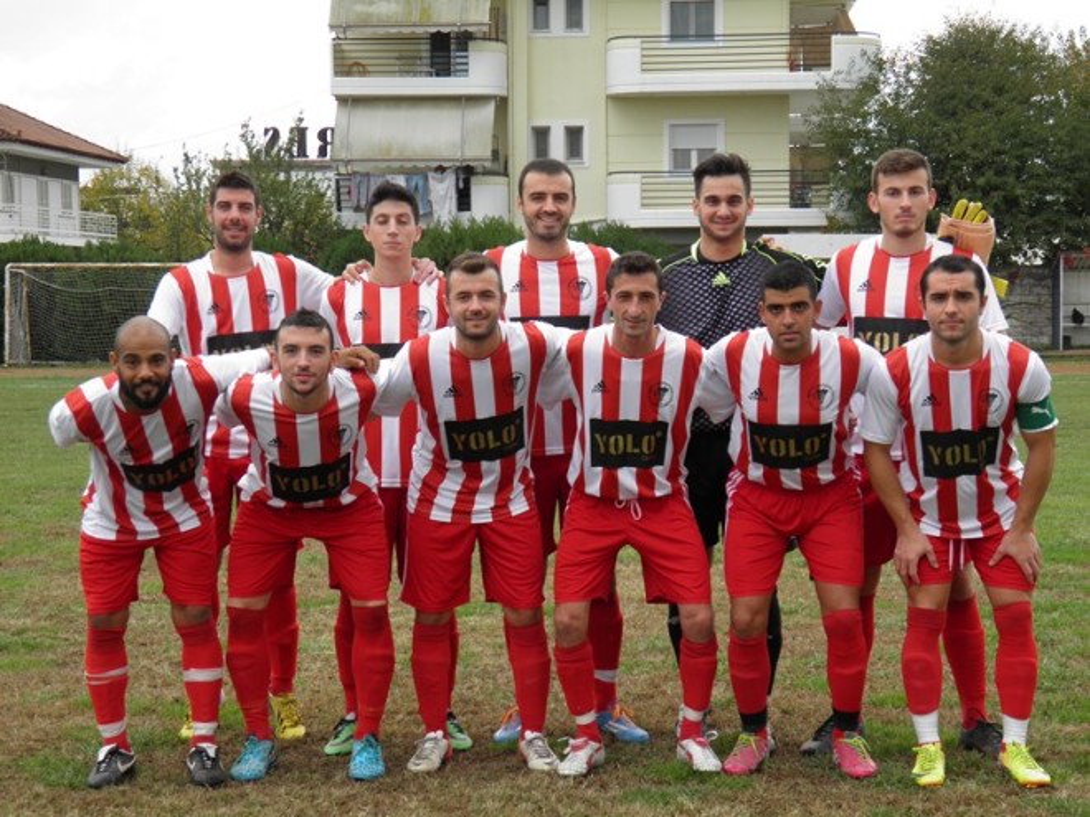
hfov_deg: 26.7
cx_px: 545
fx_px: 2299
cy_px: 408
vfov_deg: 20.2
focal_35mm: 73
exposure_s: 1/100
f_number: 3.9
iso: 50
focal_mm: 13.2
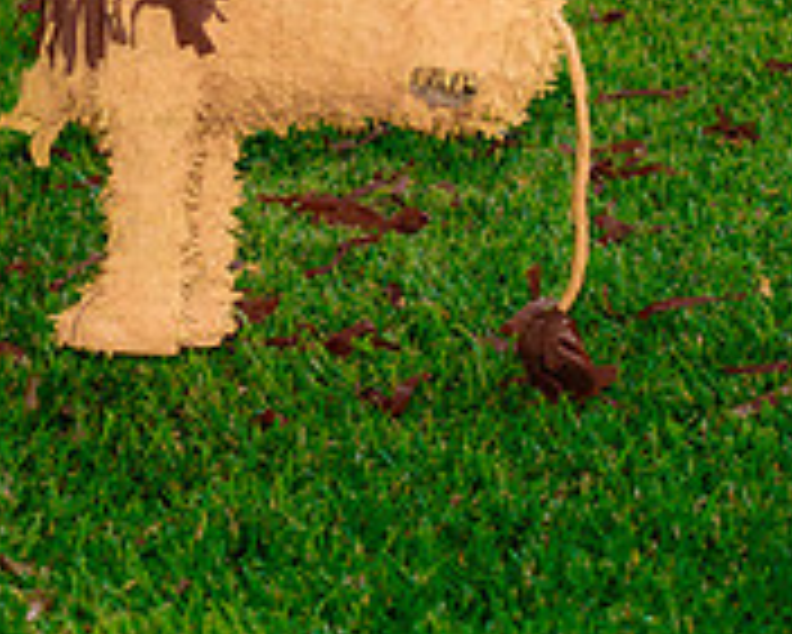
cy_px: 74
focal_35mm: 232
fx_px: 5441
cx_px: -153
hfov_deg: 8.2
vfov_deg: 6.7
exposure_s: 1/250
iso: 2000
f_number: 3.2
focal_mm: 75
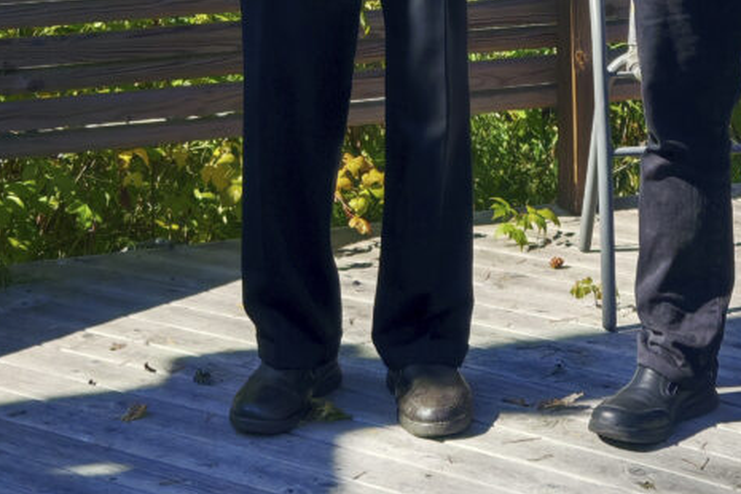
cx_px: 504
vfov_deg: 9.9
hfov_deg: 15.2
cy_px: -191
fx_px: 2779
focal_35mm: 135
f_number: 1.9
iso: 50
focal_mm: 6.67
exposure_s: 1/1900
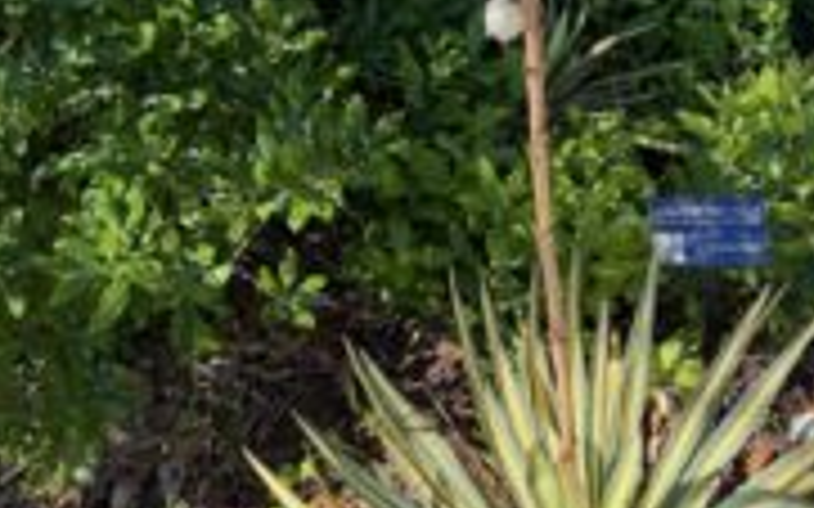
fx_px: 1198
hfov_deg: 37.1
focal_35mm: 54
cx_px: 558
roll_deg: +0.3
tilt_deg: -31.4
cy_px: 106
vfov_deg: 23.6
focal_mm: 6.76
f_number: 1.78
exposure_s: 1/1314
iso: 80
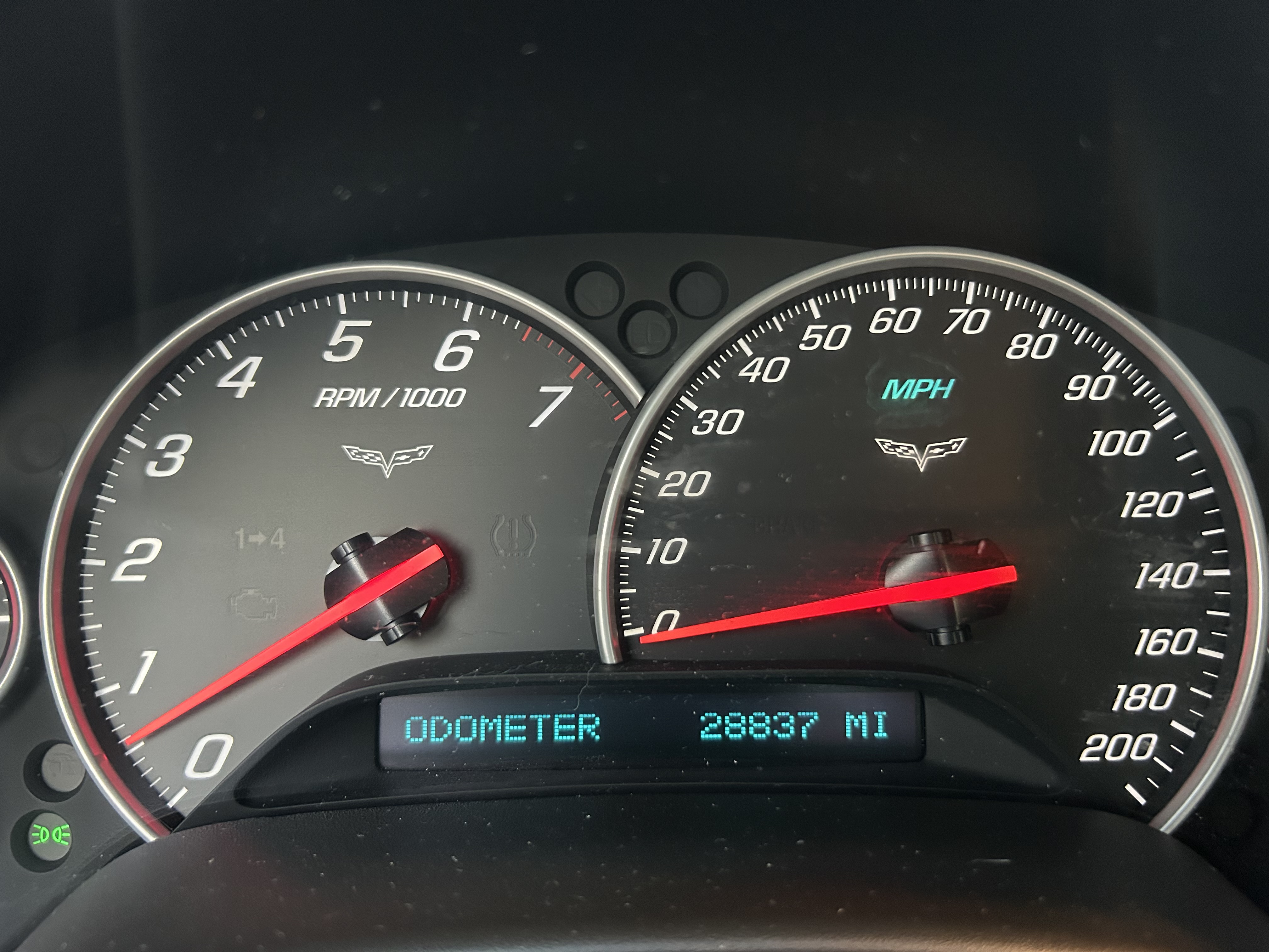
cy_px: 476
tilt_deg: -14.0
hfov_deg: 67.3
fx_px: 953
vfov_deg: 53.1
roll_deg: -3.0
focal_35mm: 26
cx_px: 634
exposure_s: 1/37
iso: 640
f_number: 1.5
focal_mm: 5.7
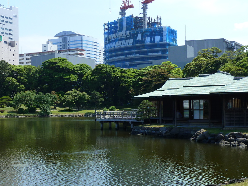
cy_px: 102
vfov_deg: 24.8
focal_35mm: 59
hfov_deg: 32.4
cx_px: 78
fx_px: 423
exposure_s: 1/400
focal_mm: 6.9
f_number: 4
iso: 80
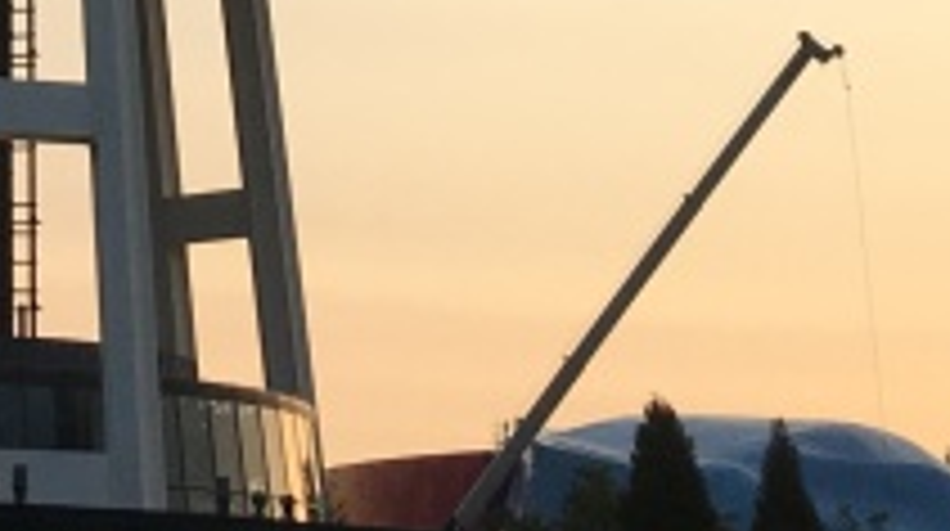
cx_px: -203
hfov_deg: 13.1
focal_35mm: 160
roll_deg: -0.7
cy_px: -1314
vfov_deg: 6.5
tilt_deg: +28.2
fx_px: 4025
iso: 25
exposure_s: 1/255
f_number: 2.2
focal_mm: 4.15
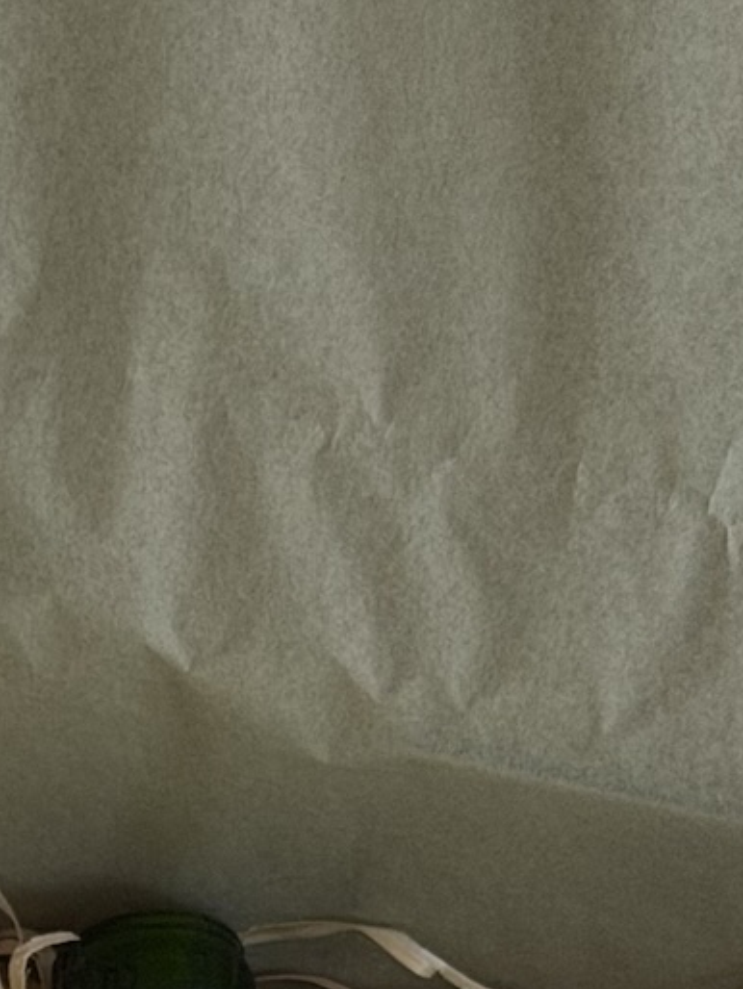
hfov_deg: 7.3
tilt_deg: -67.0
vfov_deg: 9.5
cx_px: -562
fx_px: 5690
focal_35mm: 199
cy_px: 1790
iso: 100
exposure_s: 1/1167
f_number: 1.78
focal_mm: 6.76
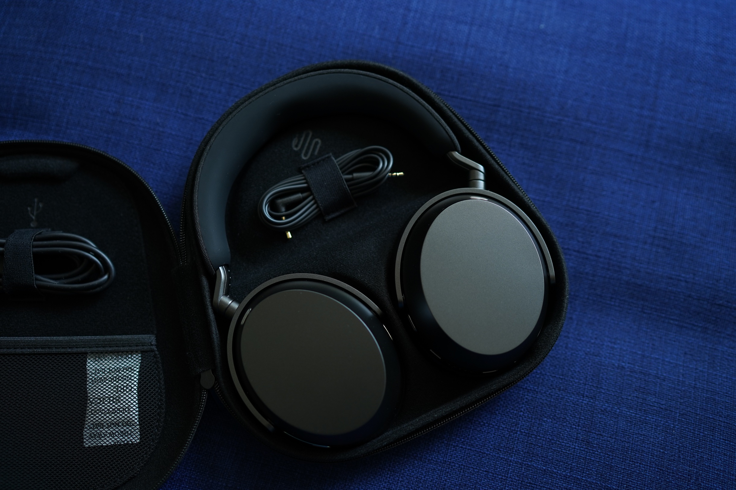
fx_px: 715
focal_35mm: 35
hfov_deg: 54.4
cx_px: 368
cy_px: 245
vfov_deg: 37.8
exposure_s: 1/100
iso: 320
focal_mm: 35
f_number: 2
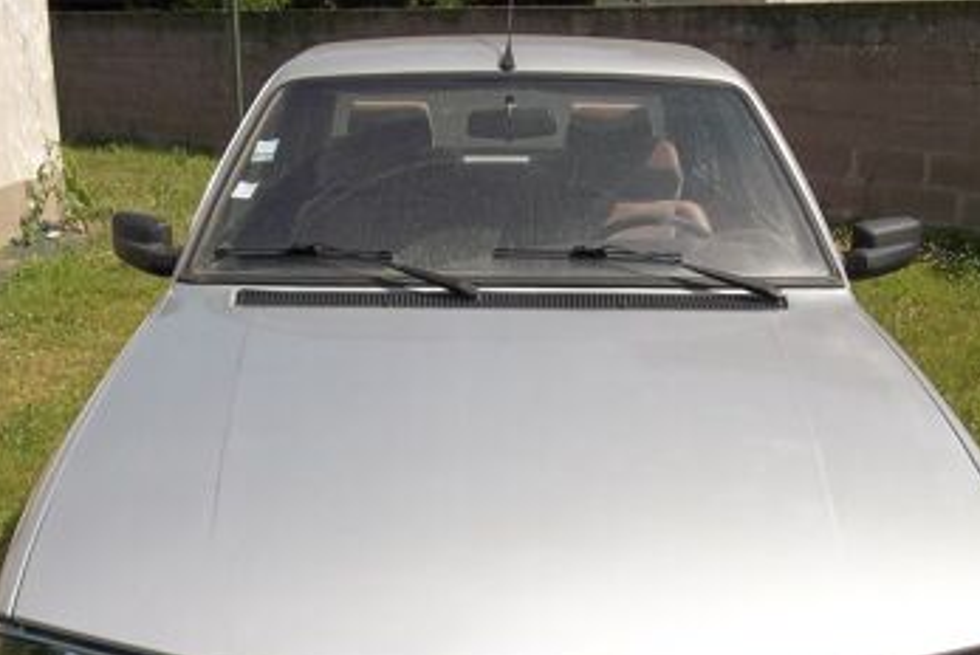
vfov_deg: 28.8
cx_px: 472
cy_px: 505
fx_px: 1253
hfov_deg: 42.7
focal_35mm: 46
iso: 80
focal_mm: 5.7
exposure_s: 1/200
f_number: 8.8
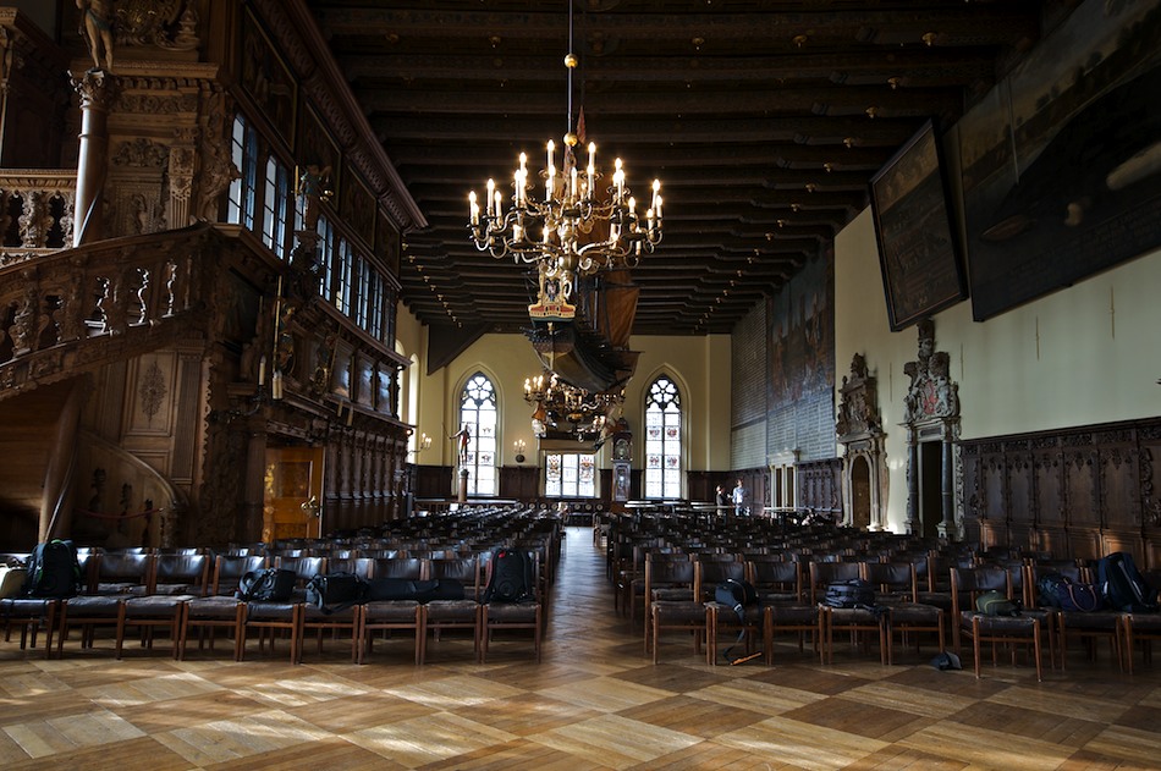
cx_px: 580
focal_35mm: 24
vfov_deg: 53.0
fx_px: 773
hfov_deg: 73.8
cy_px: 386
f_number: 8
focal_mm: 16
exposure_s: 1/6
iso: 200
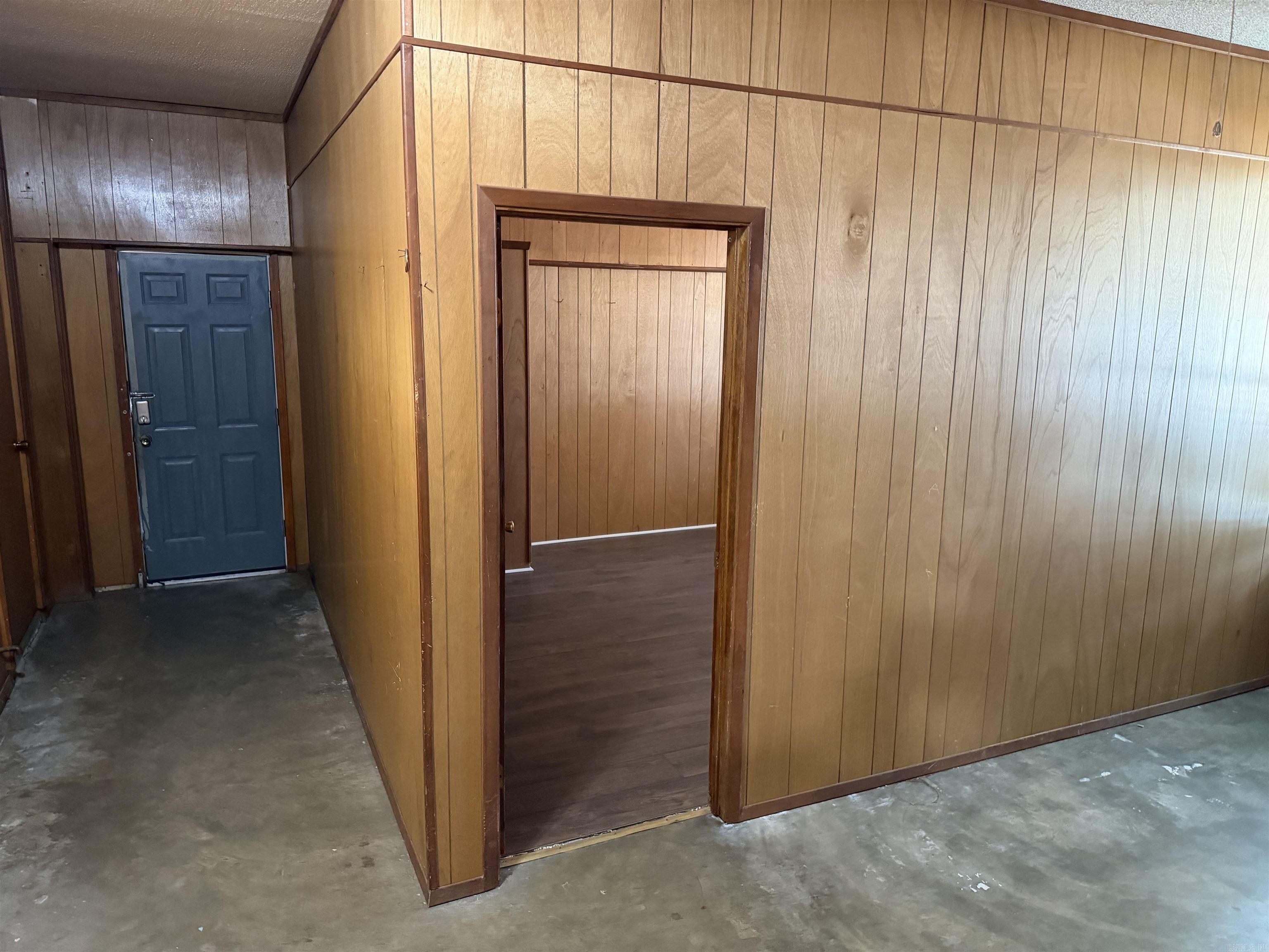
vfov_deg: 56.8
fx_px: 880
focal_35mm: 24
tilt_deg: -10.4
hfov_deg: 71.6
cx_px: 634
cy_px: 476
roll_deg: -2.1
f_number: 1.78
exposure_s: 1/40
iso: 800
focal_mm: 6.76
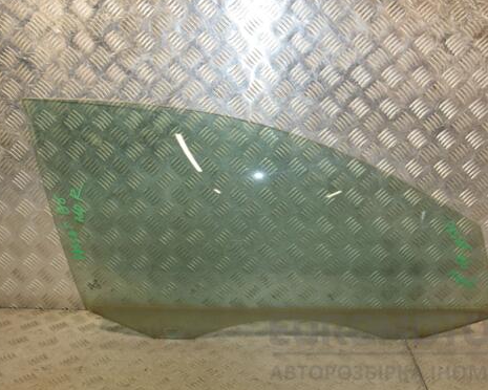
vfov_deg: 37.3
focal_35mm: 40
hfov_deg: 45.8
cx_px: 250
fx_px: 578
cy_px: 190
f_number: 5.6
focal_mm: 22
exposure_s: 1/200
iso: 800
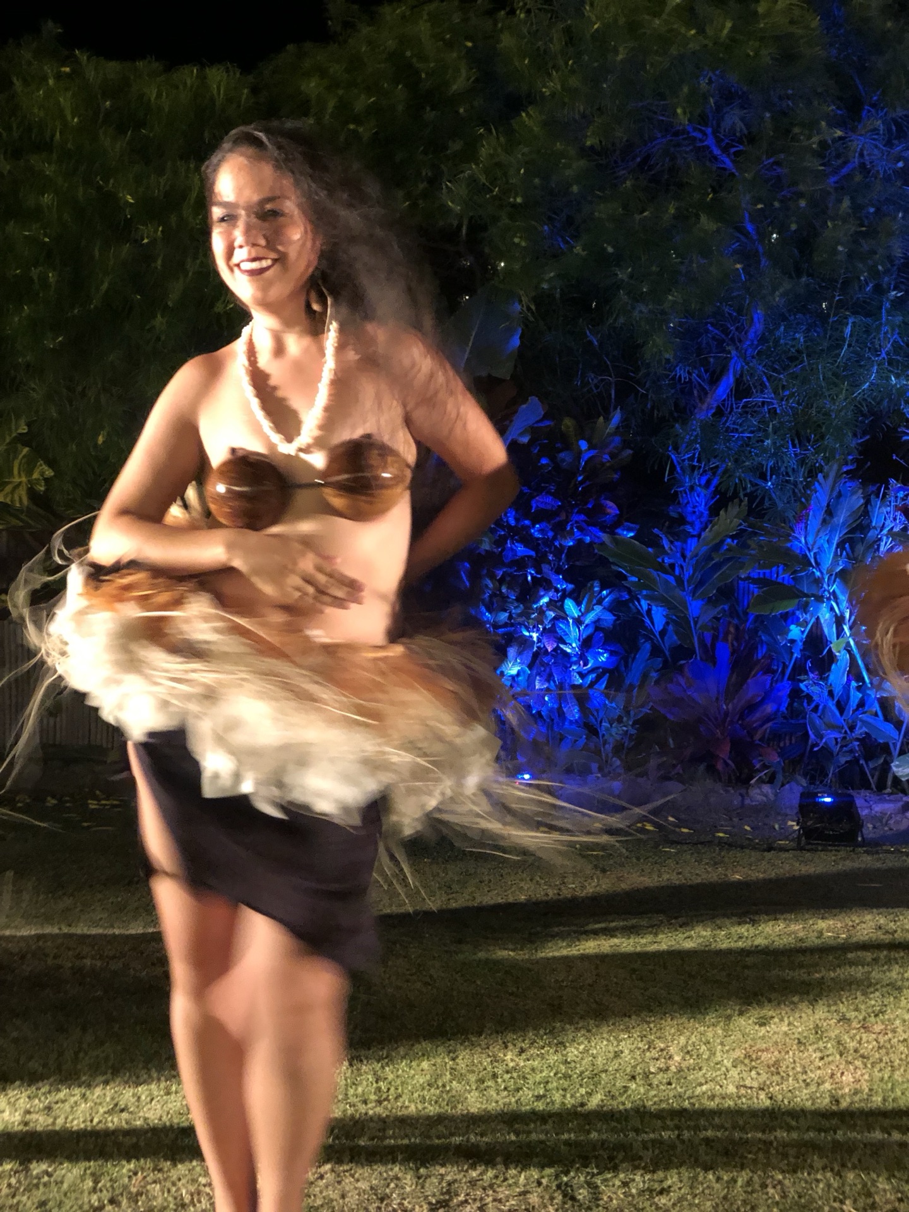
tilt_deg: +0.2
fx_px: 1821
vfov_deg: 36.8
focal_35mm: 52
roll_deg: +0.0
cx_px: 454
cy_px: 606
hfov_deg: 28.0
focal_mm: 6
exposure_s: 1/11
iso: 160
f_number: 2.4
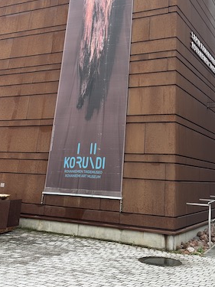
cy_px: 53
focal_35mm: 41
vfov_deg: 43.4
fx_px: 340
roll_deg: -3.6
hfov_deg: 34.8
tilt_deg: +21.7
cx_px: 144
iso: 80
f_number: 1.78
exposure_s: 1/172
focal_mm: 6.86
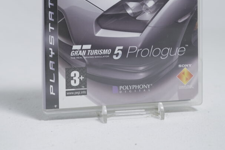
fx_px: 444
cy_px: 4
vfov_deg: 18.7
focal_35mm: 71
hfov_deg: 28.4
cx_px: 122
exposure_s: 1/6
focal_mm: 36
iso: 100
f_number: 5.6
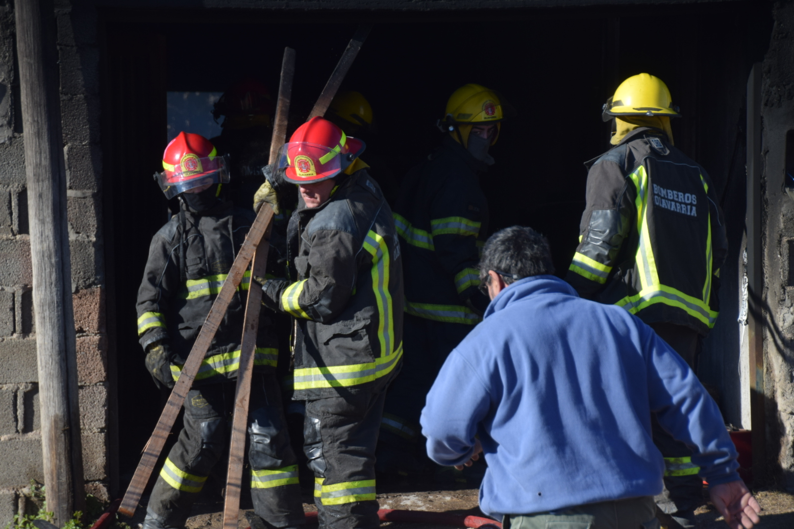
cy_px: 264
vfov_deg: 7.6
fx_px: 3970
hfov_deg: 11.4
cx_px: 397
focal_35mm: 180
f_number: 6
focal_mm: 120
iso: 200
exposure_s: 1/500
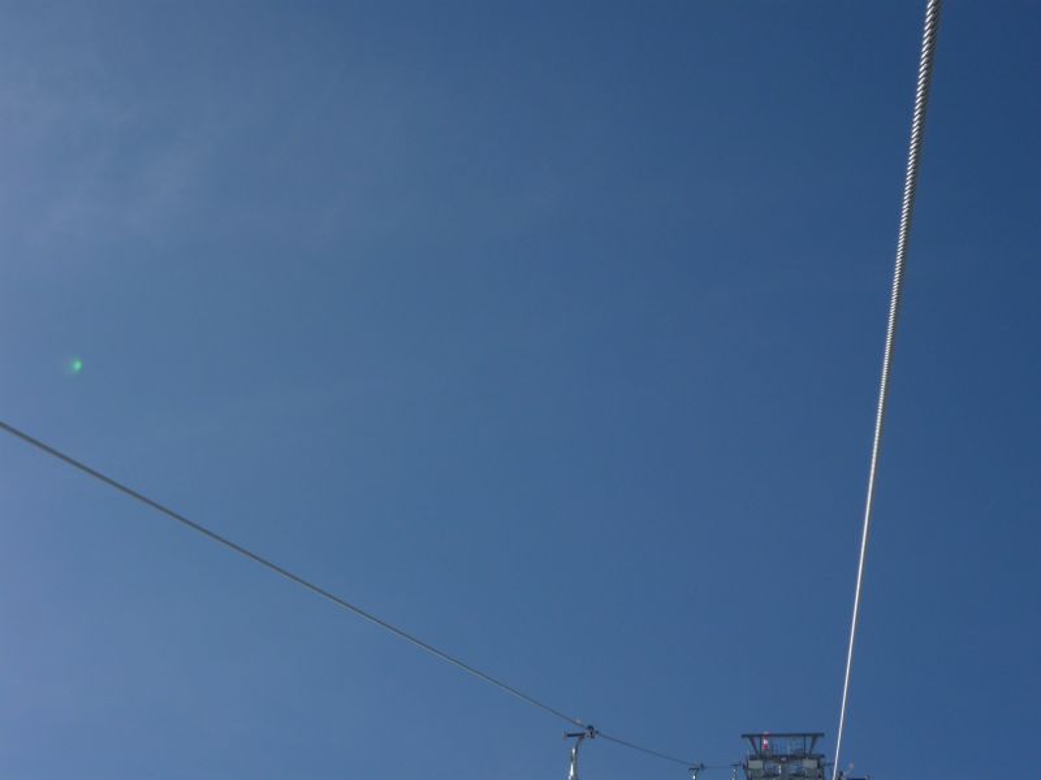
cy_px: 390
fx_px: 1865
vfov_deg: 23.7
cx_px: 520
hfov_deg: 31.2
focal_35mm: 62
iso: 100
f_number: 10
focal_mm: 10.2
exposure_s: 1/250
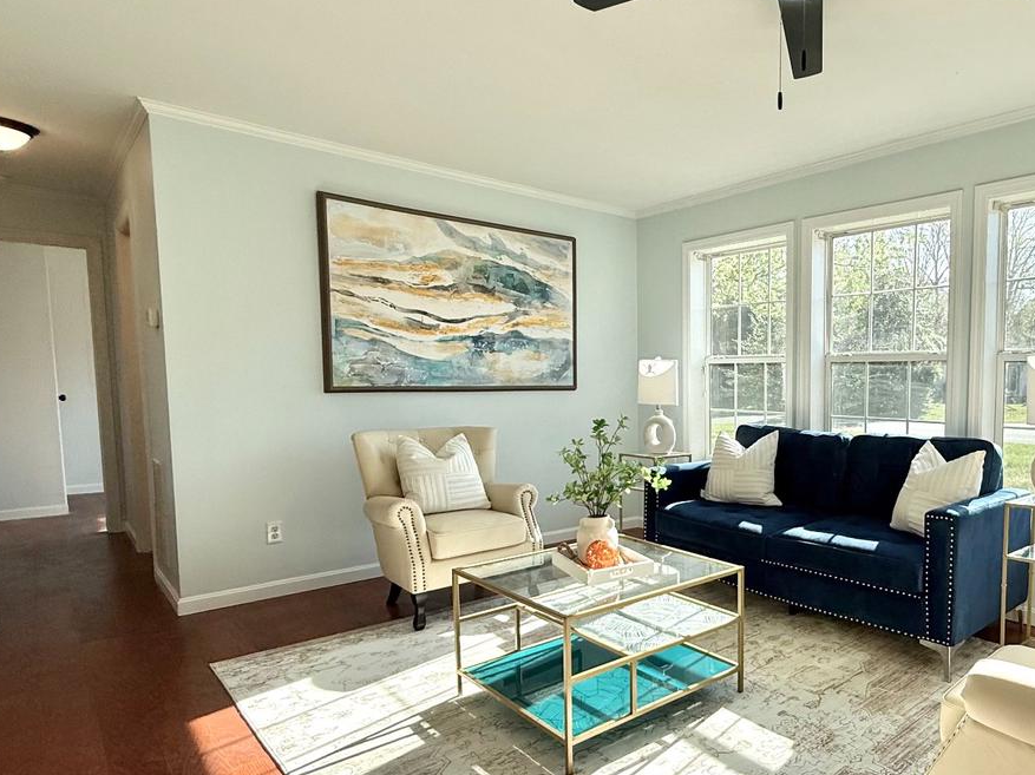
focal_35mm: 23
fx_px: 687
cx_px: 758
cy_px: 440
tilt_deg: -4.5
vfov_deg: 58.6
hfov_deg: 69.8
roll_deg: -0.6
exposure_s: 1/658
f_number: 2.2
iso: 64
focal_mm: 2.22
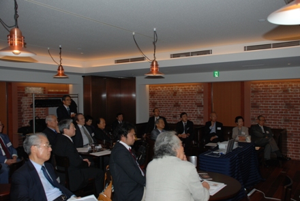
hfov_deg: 57.1
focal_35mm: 33
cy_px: 100
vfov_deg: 40.1
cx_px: 150
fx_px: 275
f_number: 3.8
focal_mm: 22
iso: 200
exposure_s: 1/60
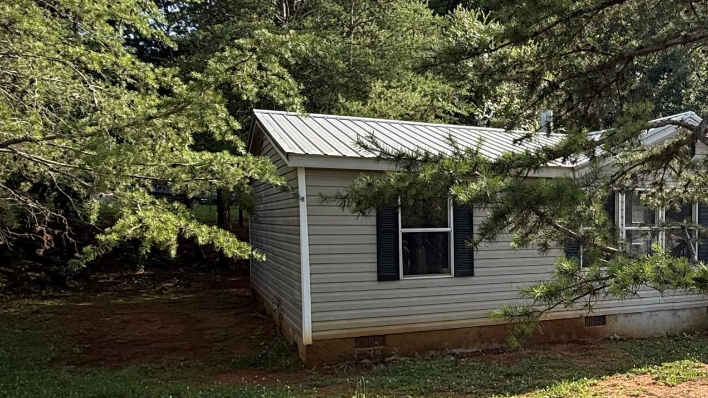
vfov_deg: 32.6
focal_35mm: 36
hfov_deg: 50.6
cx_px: 603
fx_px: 676
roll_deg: +0.4
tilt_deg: -4.2
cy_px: 265
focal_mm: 2.22
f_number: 2.2
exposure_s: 1/240
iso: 32
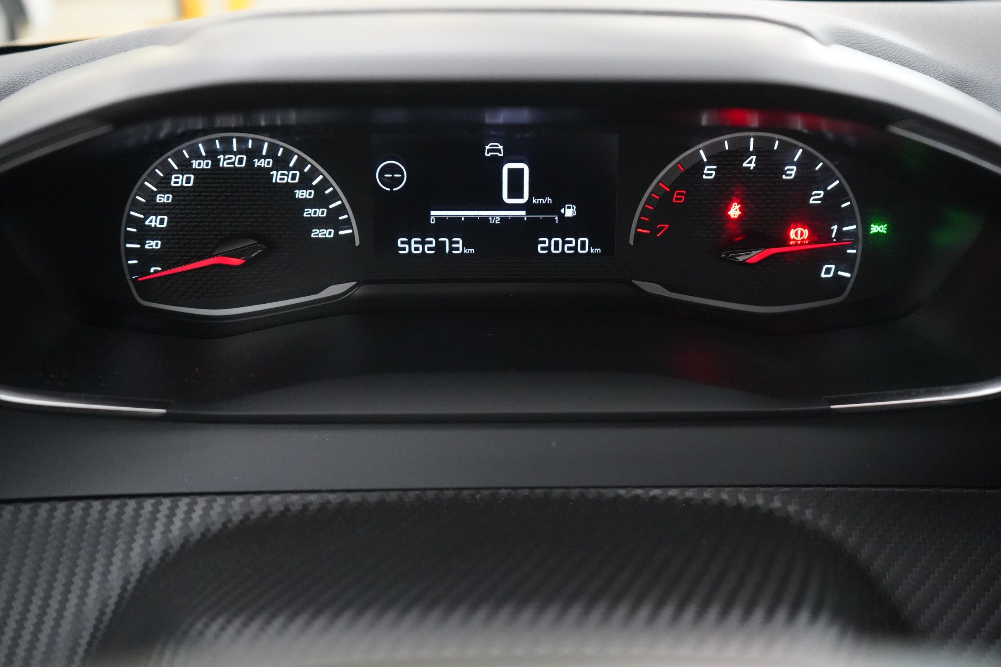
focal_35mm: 37
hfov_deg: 51.9
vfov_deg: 35.9
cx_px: 500
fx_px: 1029
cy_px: 334
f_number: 4
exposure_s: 1/100
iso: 12800
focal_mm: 37
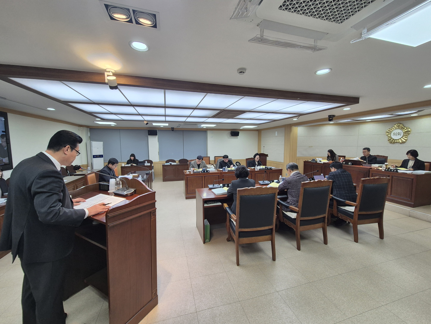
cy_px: 162
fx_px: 162
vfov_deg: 89.9
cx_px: 216
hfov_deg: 106.2
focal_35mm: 13
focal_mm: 2.2
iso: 80
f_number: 2.2
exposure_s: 1/120
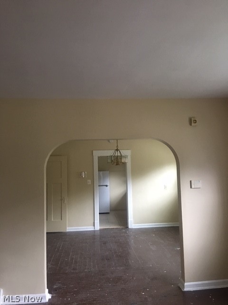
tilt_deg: +4.3
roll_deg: +1.4
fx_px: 255
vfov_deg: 61.7
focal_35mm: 29
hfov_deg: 48.2
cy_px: 152
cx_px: 114
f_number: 2.2
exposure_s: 1/15
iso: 100
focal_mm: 4.15
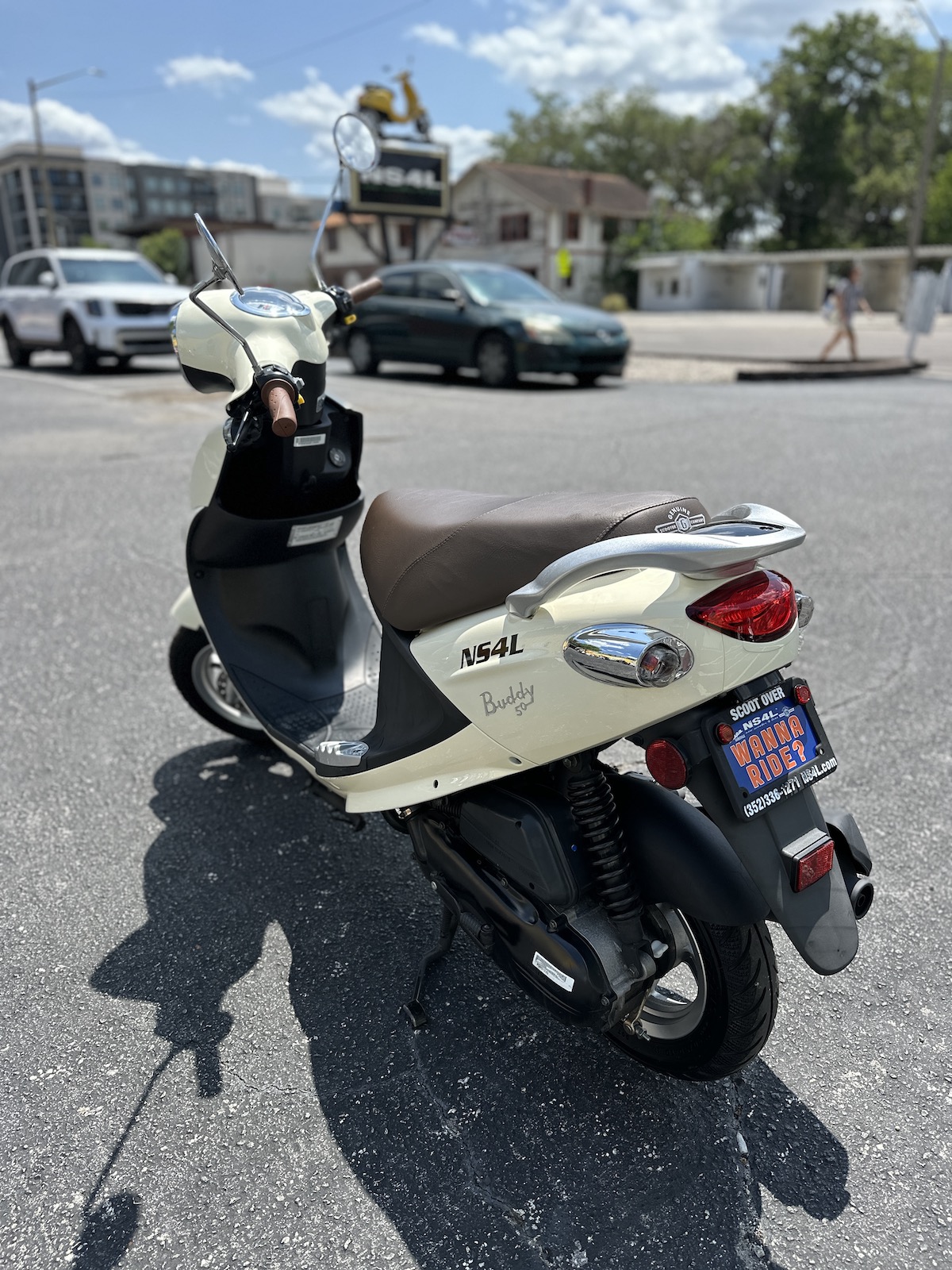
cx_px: 476
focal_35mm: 24
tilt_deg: -19.4
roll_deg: +0.2
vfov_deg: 71.6
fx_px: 880
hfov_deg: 56.8
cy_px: 635
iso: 80
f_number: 1.78
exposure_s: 1/3247
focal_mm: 6.86
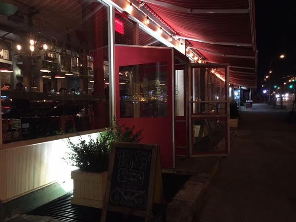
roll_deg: +0.3
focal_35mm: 29
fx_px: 248
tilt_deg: -0.7
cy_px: 111
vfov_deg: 48.2
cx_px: 148
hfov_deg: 61.7
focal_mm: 4.15
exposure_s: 1/15
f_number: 2.2
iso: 320
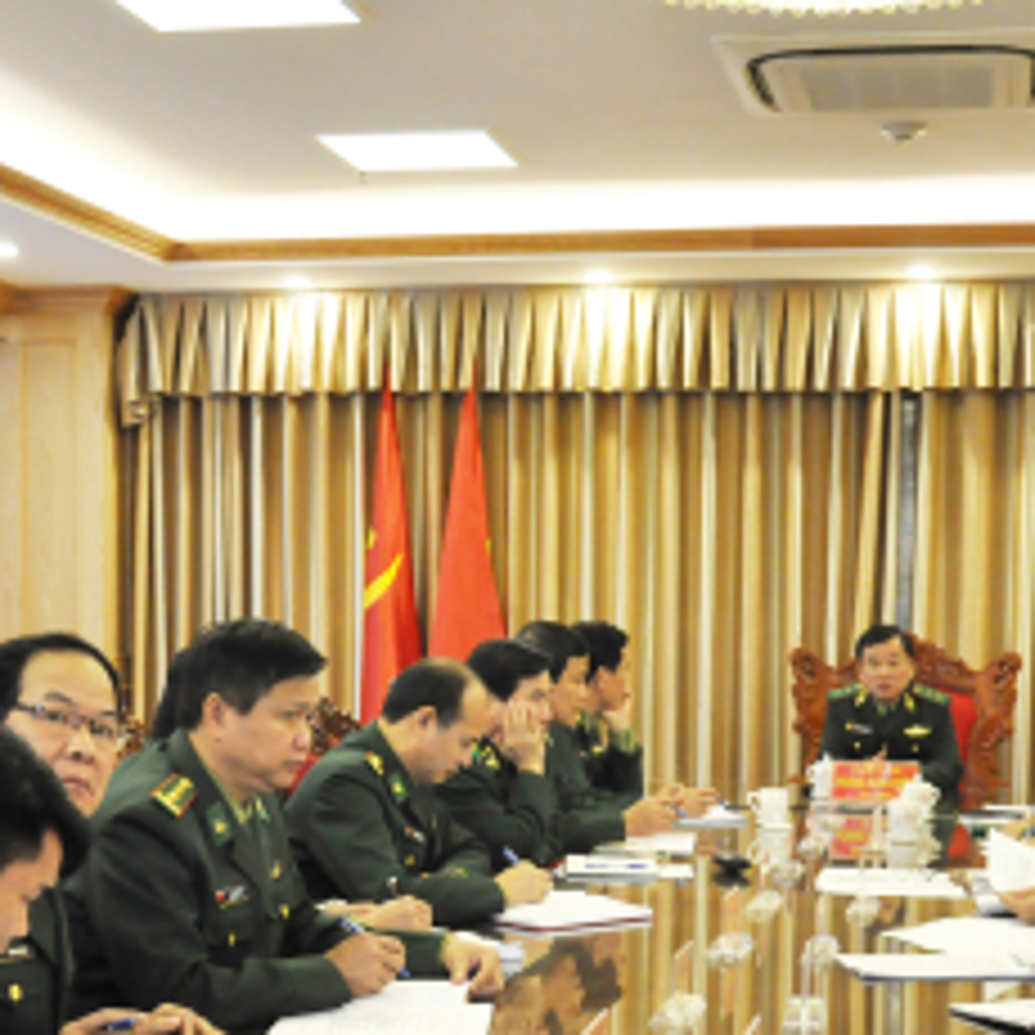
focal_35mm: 67
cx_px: 549
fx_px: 2266
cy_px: 799
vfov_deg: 25.4
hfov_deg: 25.7
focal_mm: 22
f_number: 4
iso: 1600
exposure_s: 1/125
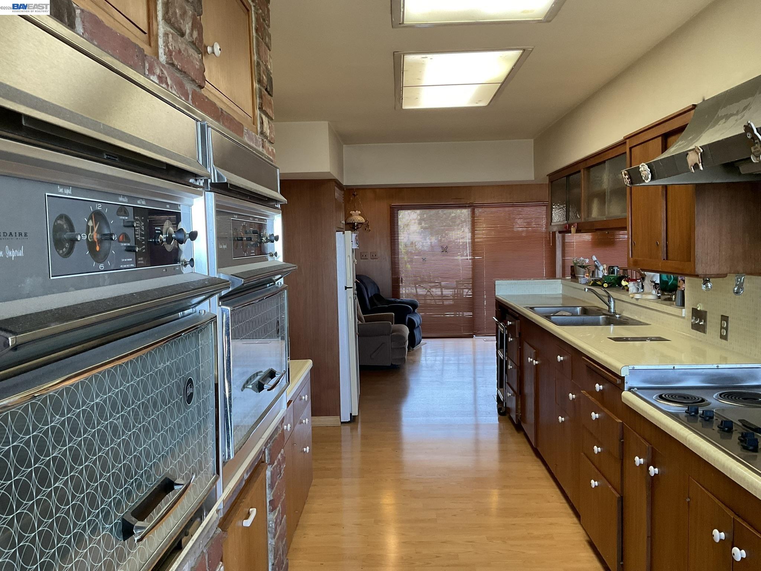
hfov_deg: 61.7
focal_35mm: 29
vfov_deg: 48.2
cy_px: 286
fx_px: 638
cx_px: 380
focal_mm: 3
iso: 80
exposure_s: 1/60
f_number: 1.8
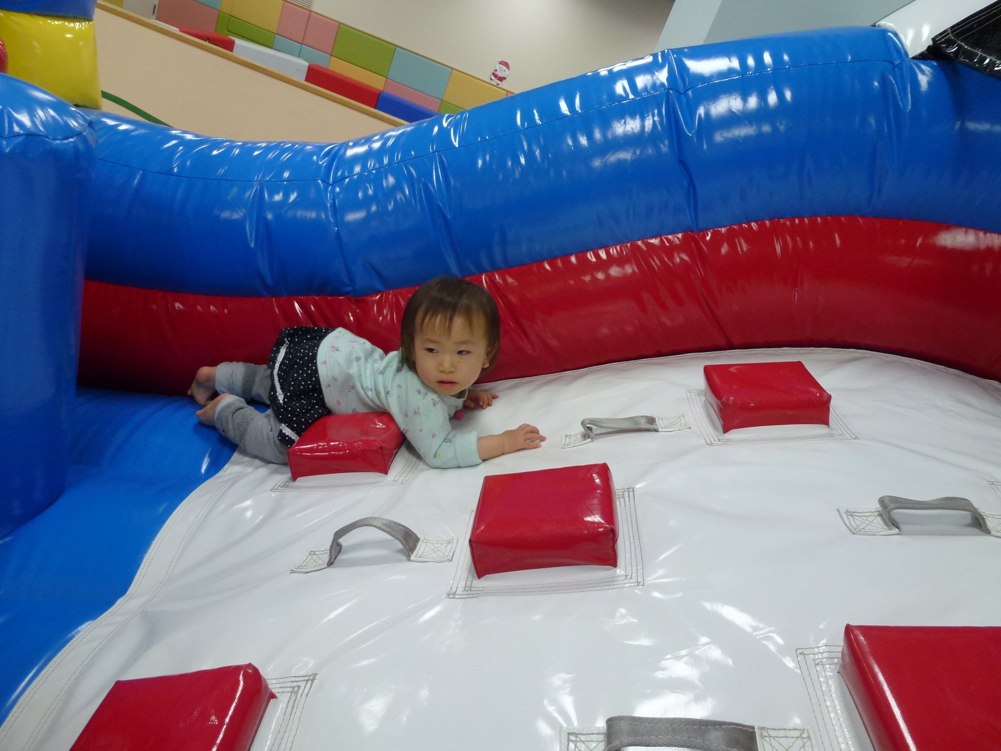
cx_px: 500
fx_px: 694
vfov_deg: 56.8
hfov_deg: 71.6
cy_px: 376
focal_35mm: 24
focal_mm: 4.3
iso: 200
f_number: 3.3
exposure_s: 1/60
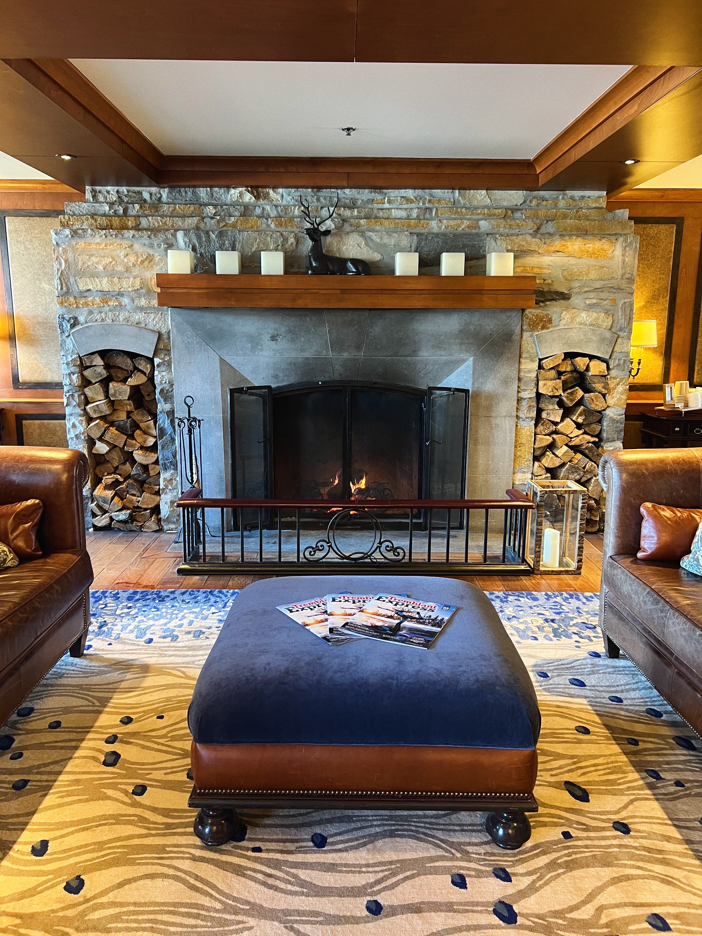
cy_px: 468
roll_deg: -0.4
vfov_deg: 67.3
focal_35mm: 26
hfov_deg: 53.1
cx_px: 351
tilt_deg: -10.4
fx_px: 703
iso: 400
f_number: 1.5
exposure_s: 1/40
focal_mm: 5.7
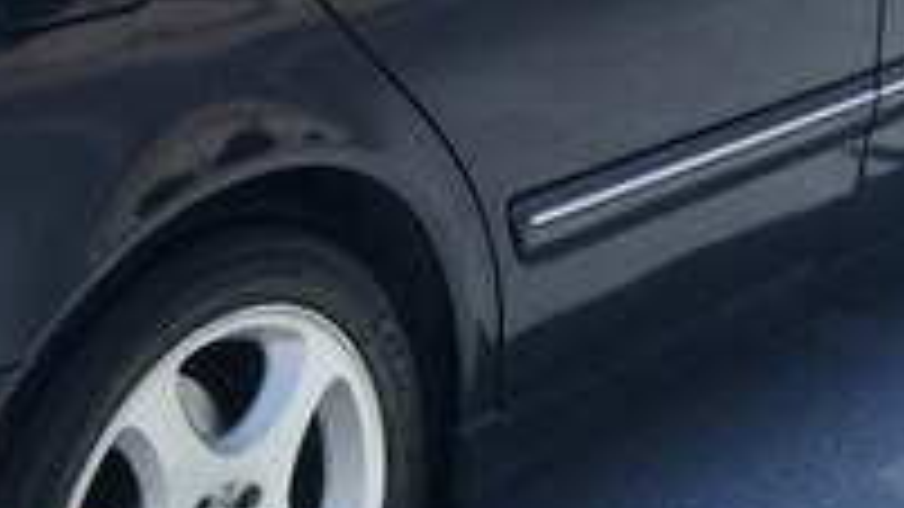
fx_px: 2660
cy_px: -510
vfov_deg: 10.1
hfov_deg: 19.3
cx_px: 346
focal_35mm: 111
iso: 50
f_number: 2.2
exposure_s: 1/769
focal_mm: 3.3
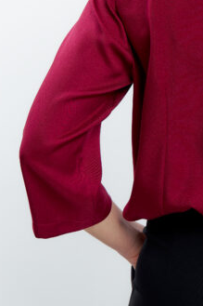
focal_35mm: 104
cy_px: 85
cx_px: 228
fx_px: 881
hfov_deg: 12.9
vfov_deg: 19.5
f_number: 9
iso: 100
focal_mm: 38
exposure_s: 1/160
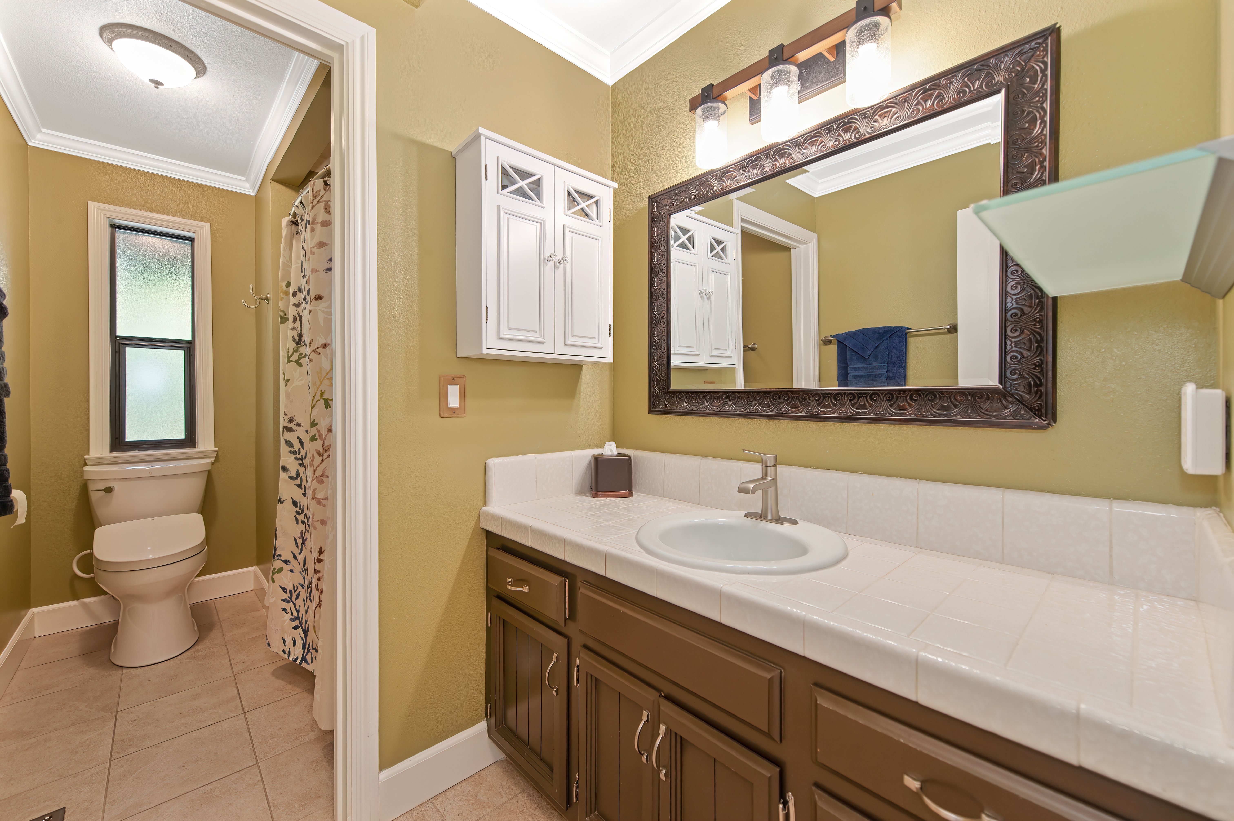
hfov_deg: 104.3
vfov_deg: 81.1
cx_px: 617
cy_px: 410
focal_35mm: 14
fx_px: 480
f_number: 4
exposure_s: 1/60
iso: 560
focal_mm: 14
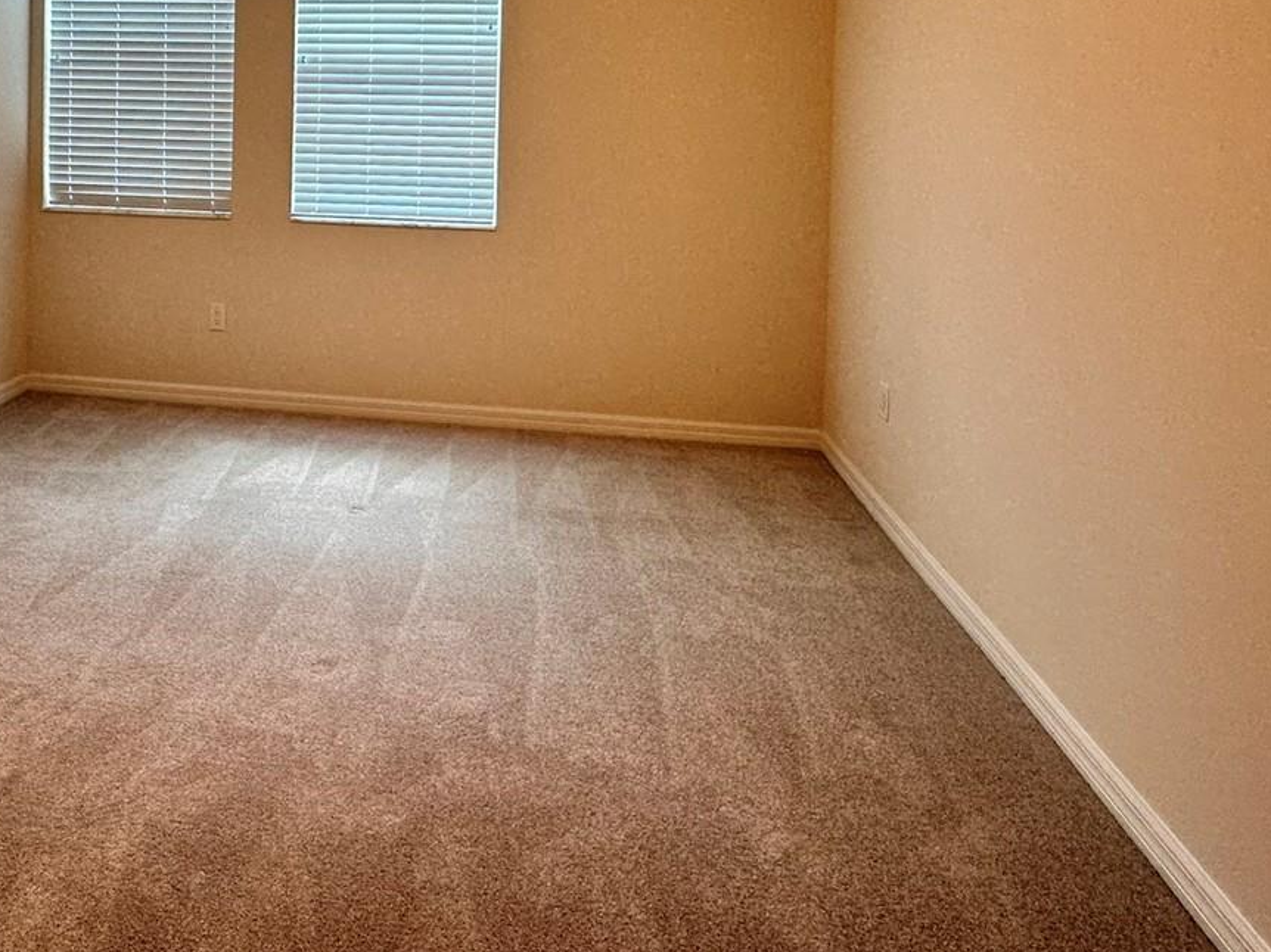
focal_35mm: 26
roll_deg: -0.6
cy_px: 133
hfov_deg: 65.2
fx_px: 954
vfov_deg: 48.6
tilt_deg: -0.7
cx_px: 404
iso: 160
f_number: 2.2
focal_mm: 2.22
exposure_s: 1/120
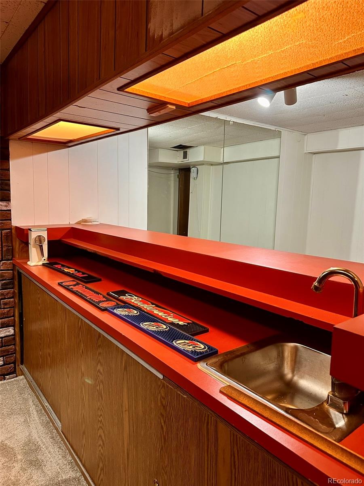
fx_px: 336
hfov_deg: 56.8
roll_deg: -2.9
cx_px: 182
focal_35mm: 24
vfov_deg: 71.6
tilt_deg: -6.7
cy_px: 243
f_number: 1.78
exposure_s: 1/60
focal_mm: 6.86
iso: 400
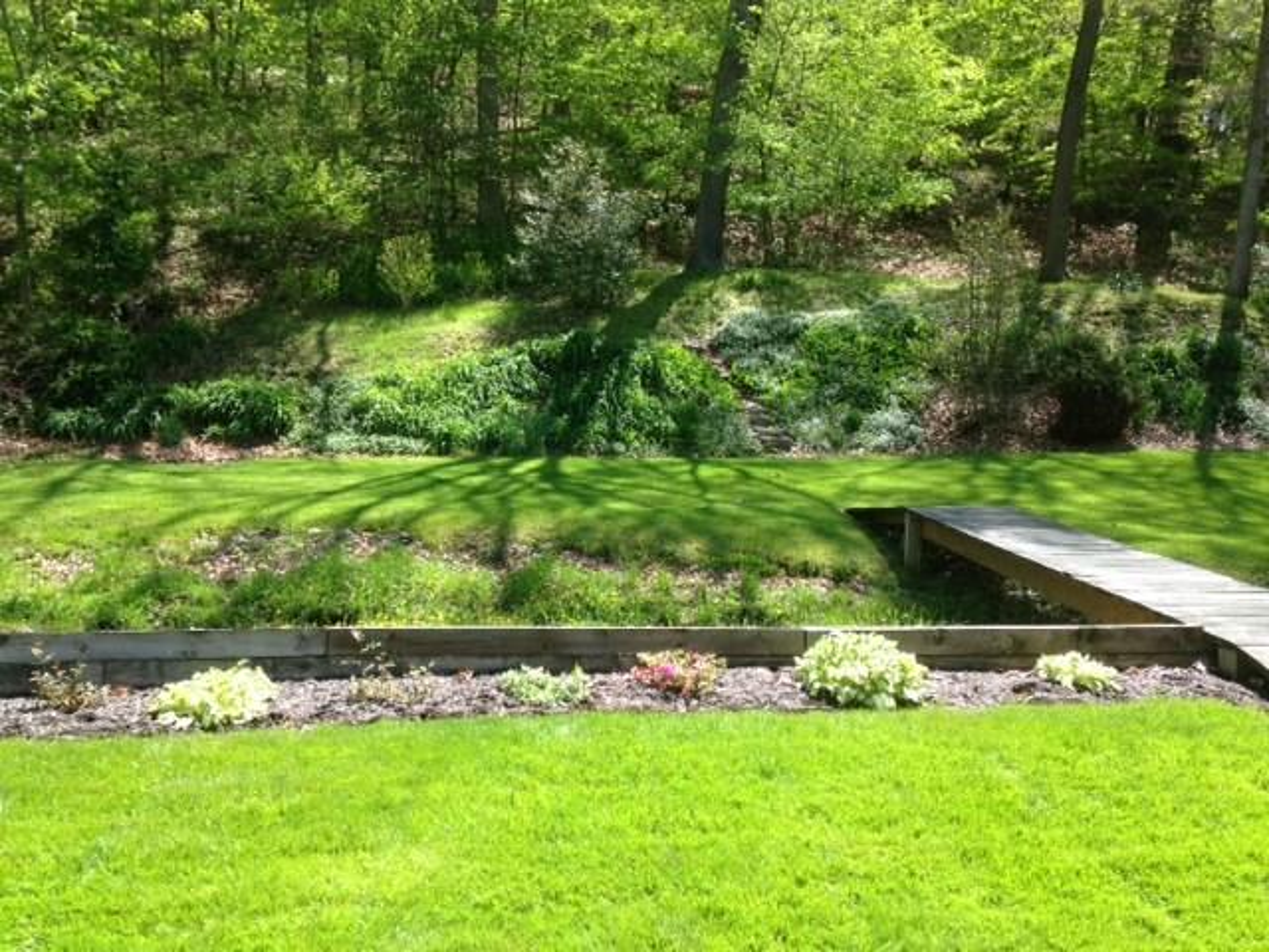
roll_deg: +1.3
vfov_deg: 42.9
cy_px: 476
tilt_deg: -4.4
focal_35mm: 33
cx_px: 634
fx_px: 1210
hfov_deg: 55.4
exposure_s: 1/361
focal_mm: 4.12
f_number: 2.4
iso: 50
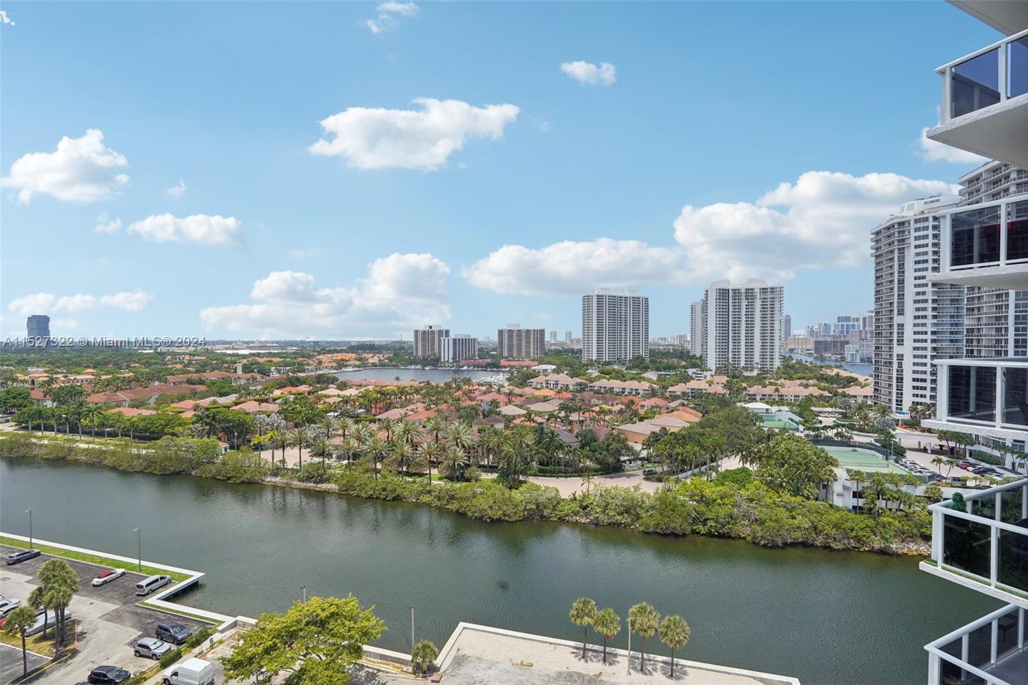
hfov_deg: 96.7
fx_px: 457
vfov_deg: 73.7
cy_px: 342
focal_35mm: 16
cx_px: 514
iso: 400
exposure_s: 1/1250
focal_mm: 16
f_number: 10
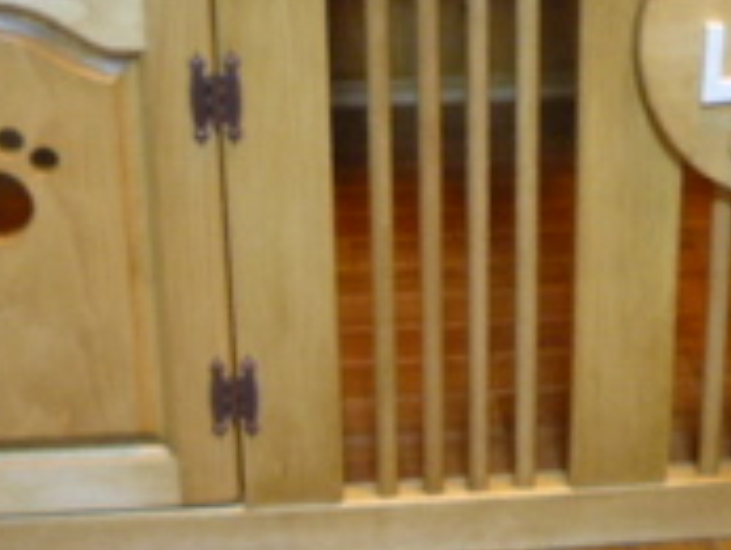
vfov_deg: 18.3
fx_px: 1669
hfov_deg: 24.7
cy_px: 40
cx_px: 325
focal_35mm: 79
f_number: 2.8
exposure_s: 1/10
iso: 200
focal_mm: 6
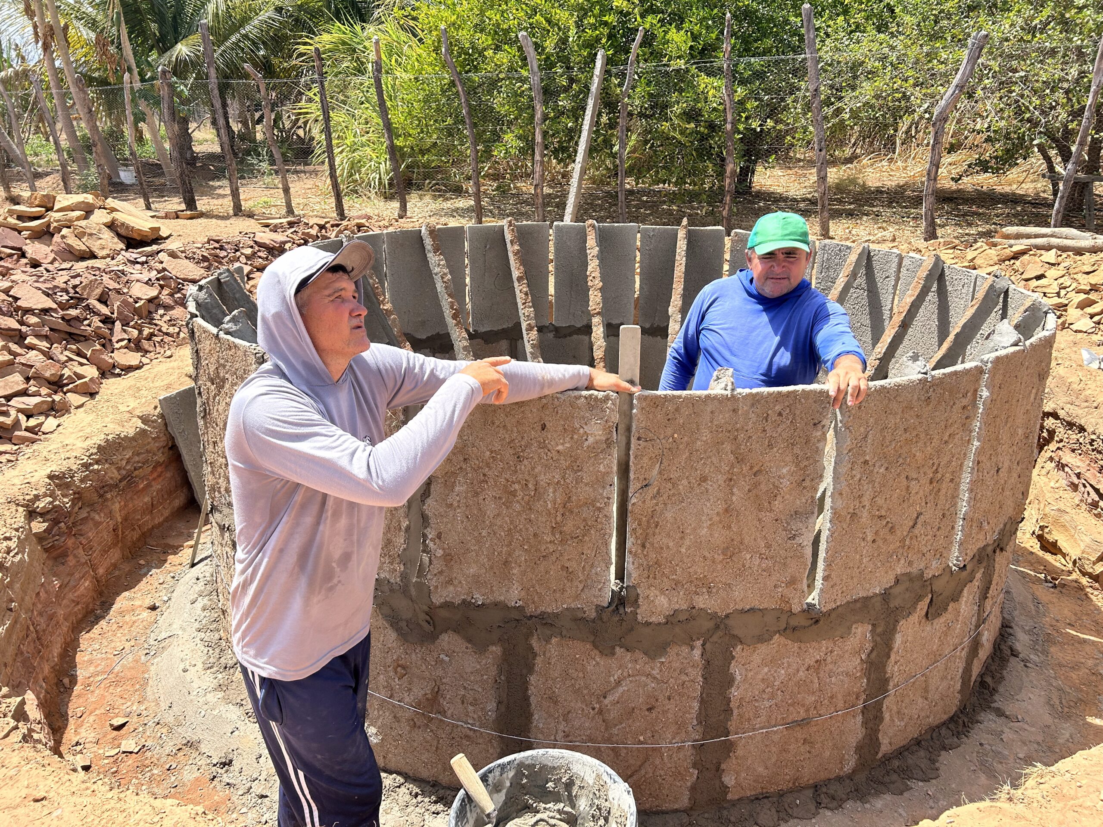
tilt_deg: -21.2
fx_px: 828
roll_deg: -0.5
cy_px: 414
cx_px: 552
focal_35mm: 26
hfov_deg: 67.3
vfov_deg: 53.1
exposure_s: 1/2165
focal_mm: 5.7
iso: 50
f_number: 1.5
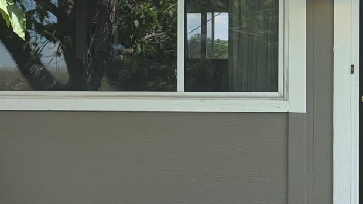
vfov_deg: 9.0
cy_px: 103
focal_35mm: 135
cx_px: 215
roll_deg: +0.2
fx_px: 1300
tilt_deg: -1.7
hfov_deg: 15.9
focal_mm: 6.76
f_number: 1.78
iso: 64
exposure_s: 1/1795
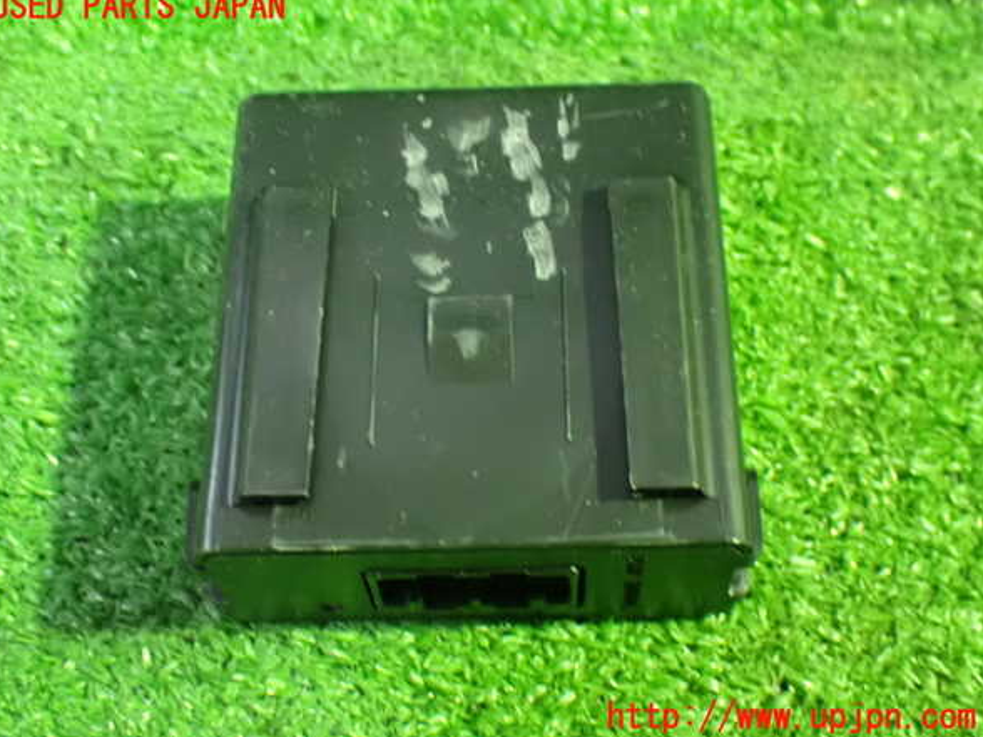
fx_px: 1448
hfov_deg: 37.5
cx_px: 483
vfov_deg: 28.6
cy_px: 363
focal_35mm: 51
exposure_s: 1/15
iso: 1600
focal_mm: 9.01
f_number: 3.2
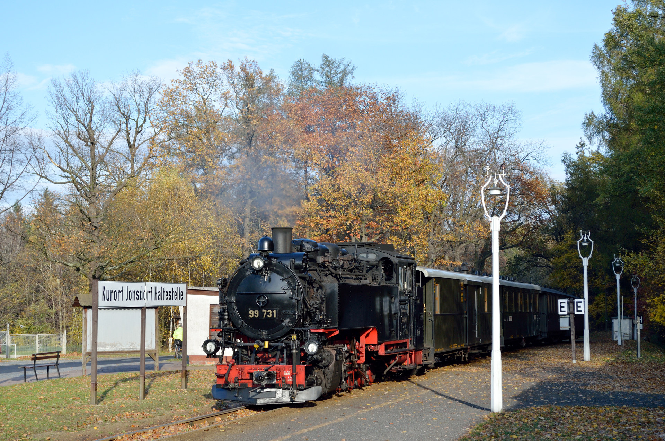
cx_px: 332
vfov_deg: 20.5
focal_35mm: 66
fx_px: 1217
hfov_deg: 30.6
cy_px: 220
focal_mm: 44
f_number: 8
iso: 250
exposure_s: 1/500
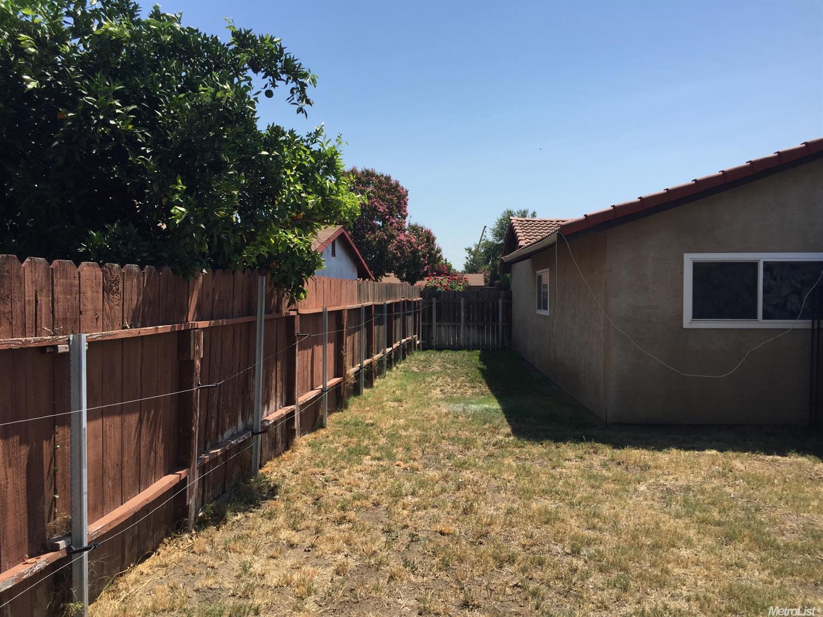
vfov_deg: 48.2
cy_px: 308
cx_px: 412
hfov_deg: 61.7
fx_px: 689
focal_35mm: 29
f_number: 2.2
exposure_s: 1/2326
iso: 32
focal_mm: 4.15
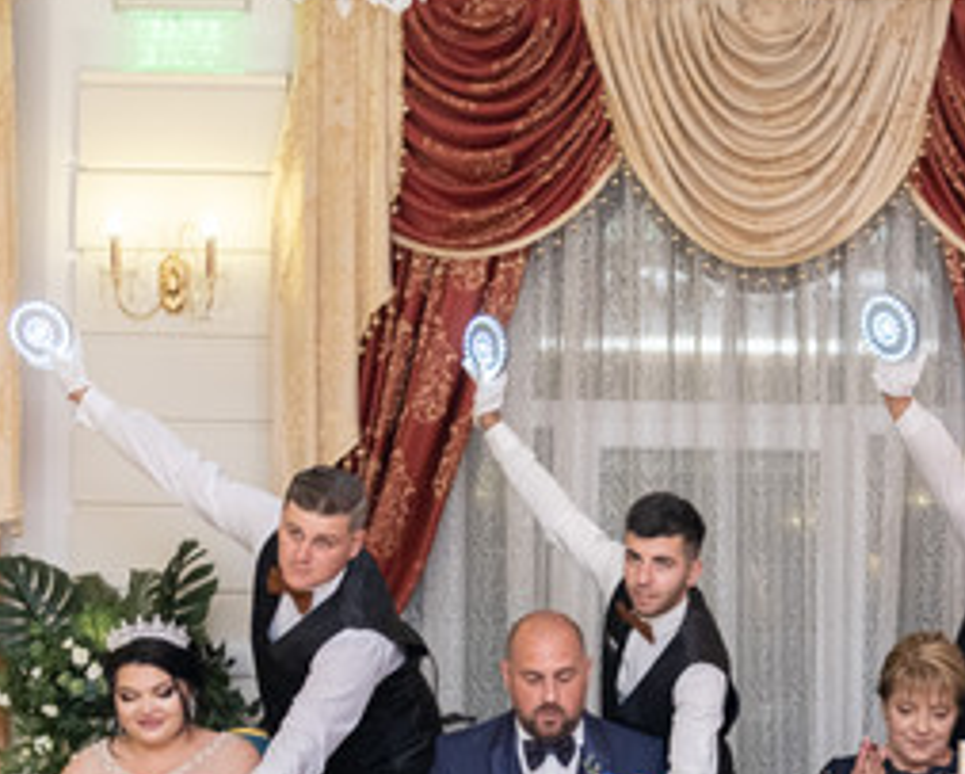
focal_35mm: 83
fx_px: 2373
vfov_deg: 18.3
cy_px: 665
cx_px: 732
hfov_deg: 22.7
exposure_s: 1/125
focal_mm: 23
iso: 1250
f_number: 2
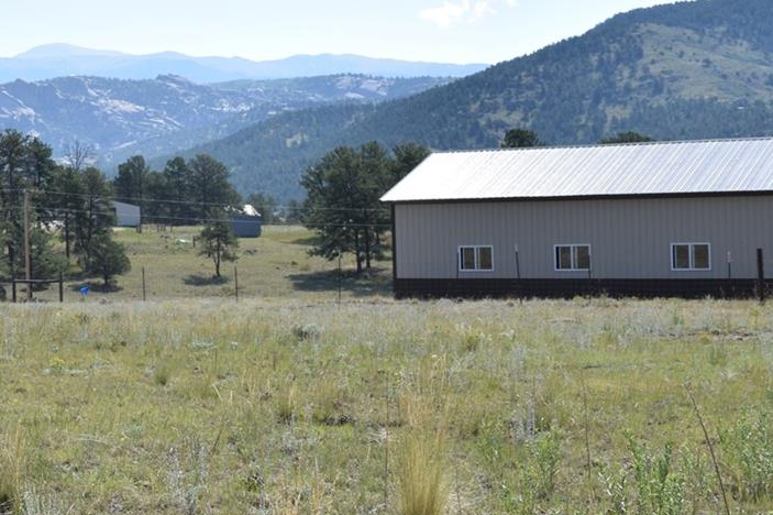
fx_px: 1781
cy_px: 223
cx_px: -51
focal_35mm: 83
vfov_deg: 16.4
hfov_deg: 23.2
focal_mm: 24
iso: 100
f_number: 8
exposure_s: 1/200
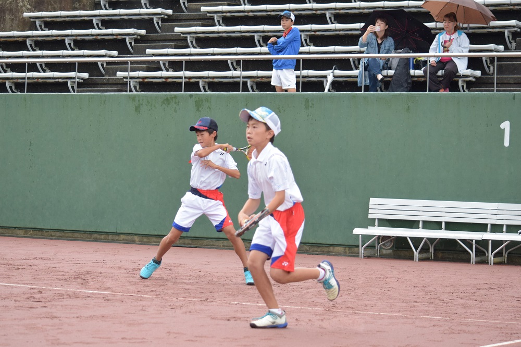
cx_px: 260
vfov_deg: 13.0
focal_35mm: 105
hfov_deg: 19.5
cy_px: 174
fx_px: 1519
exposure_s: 1/1250
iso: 1600
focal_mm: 70
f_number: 4.5
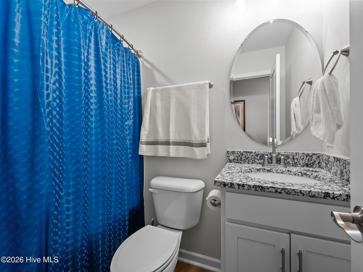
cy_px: 136
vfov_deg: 78.1
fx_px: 168
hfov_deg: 94.5
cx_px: 182
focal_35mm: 16
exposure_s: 1/2.5
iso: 200
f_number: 6.3
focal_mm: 8
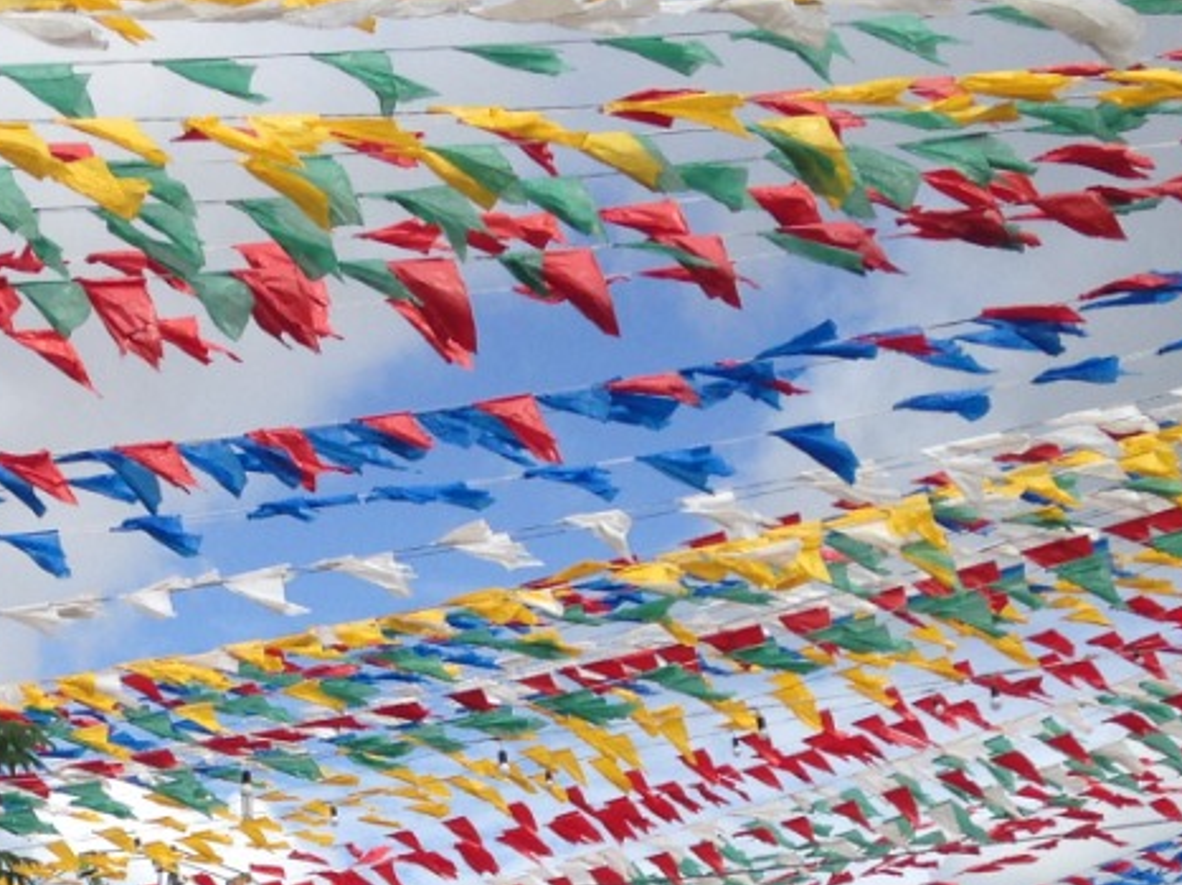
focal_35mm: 102
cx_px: 205
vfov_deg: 13.9
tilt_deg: +1.3
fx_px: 3481
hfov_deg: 19.0
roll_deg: +3.0
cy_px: 1177
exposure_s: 1/1642
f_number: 2.4
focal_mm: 4.12
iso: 50
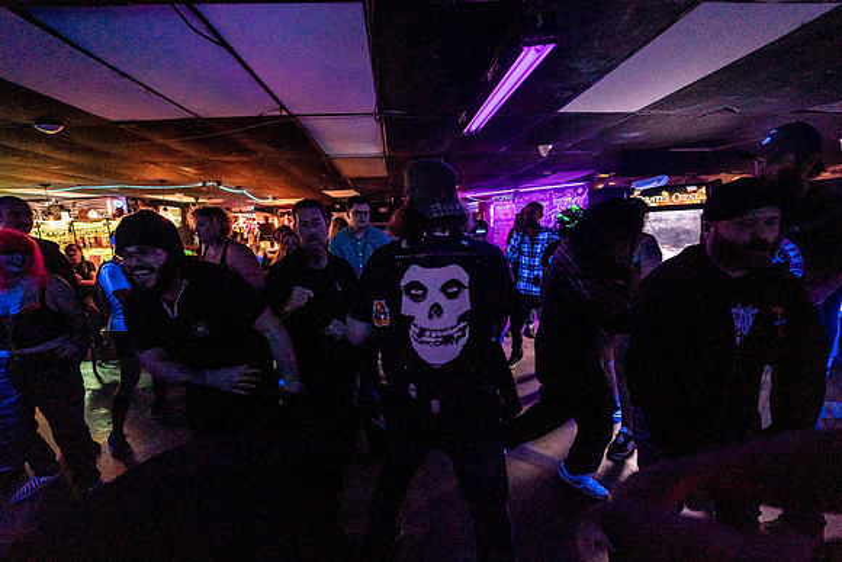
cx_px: 421
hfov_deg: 104.2
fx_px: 328
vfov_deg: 81.2
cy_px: 281
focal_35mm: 14
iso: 3200
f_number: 2.8
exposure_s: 1/250
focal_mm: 14
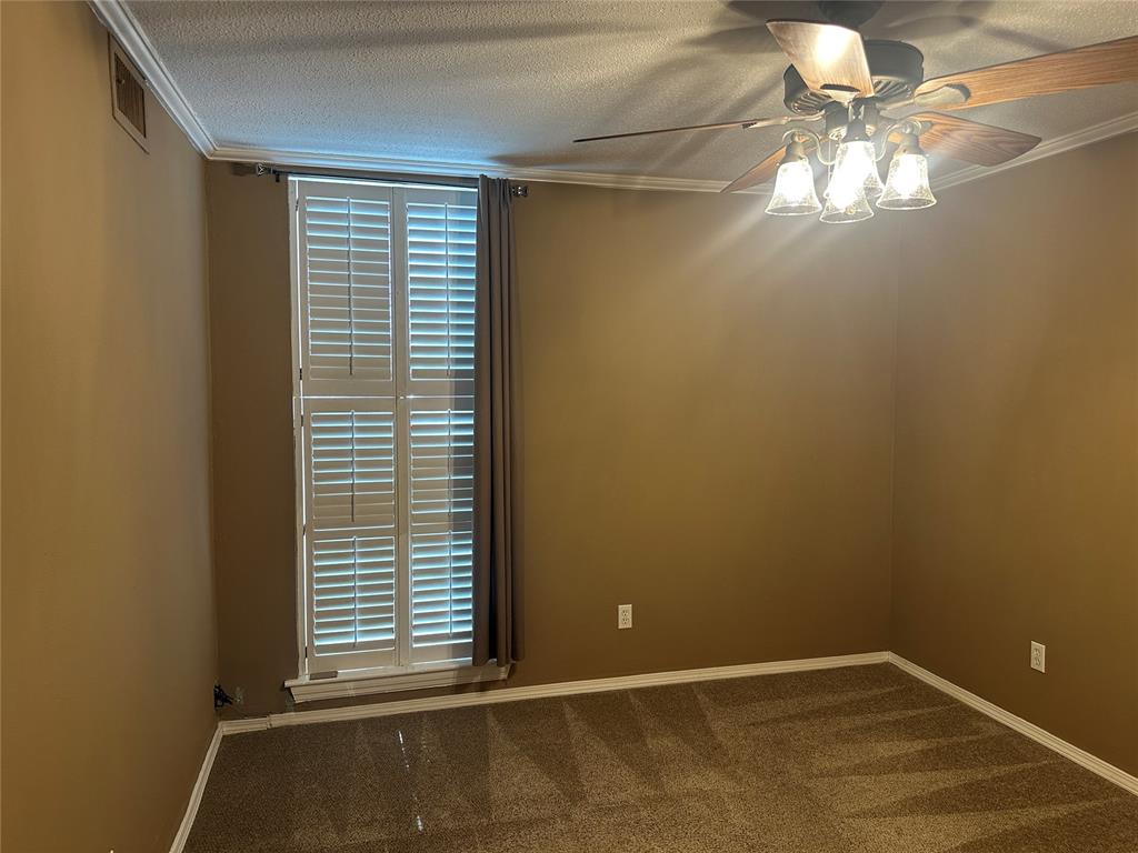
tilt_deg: -3.9
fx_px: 789
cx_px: 569
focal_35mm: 24
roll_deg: -0.1
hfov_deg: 71.6
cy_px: 426
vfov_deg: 56.8
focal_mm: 6.86
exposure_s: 1/60
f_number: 1.78
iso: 160
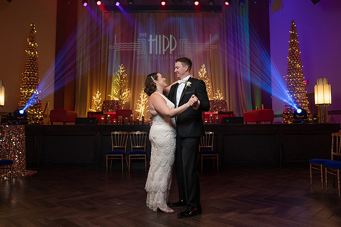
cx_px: 166
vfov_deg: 45.0
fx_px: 274
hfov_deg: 63.7
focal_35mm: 29
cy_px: 110
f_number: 4
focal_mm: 28
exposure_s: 1/100
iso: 2000
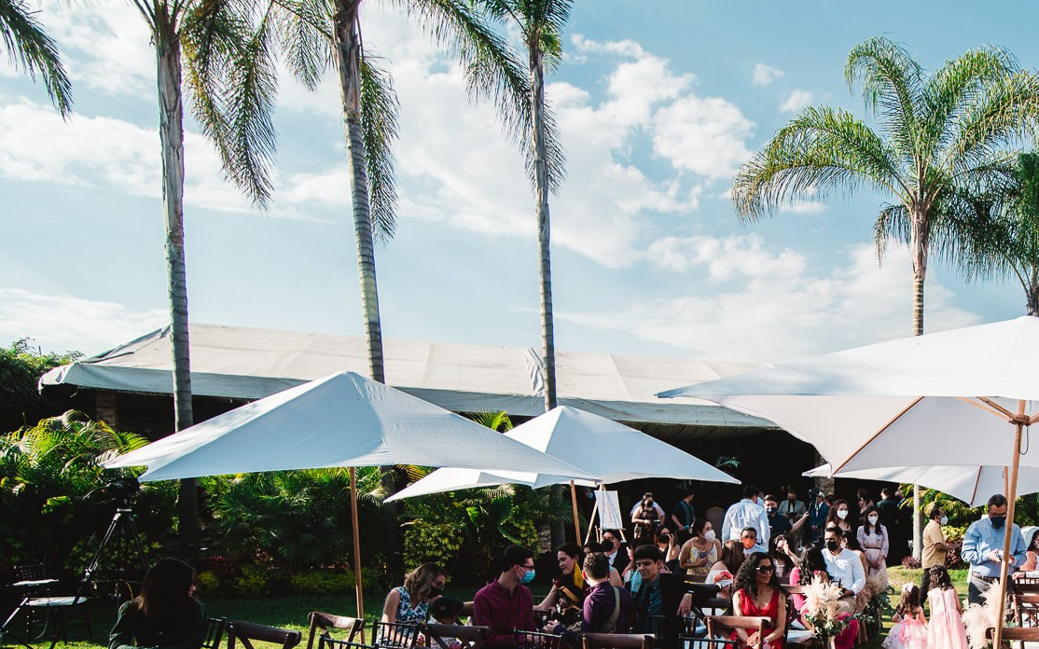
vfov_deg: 39.0
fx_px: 849
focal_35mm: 30
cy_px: 579
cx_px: 862
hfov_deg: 57.2
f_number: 3.5
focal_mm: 16
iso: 100
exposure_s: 1/800
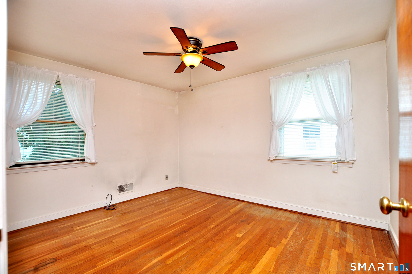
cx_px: 206
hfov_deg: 100.5
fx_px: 171
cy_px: 137
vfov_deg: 77.2
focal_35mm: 15
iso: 320
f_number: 4.5
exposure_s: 1/125
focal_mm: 10
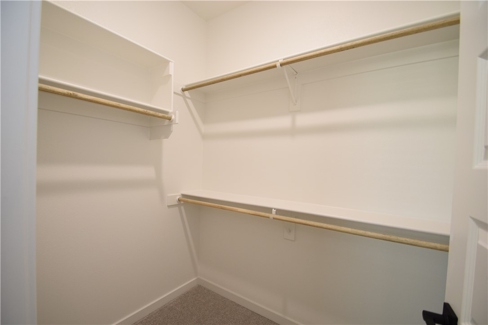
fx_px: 203
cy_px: 162
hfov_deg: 100.4
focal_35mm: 15
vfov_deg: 77.3
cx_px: 244
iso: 800
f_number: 5
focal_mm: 10
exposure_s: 1/100
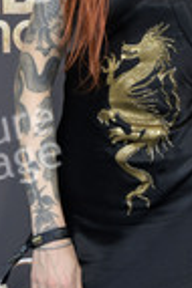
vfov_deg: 19.1
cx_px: 178
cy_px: 56
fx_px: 850
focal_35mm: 106
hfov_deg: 12.8
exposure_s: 1/250
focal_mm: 38
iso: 400
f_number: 6.3
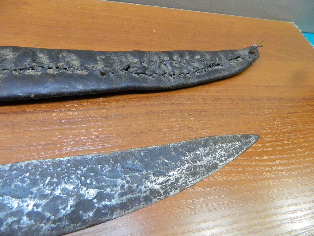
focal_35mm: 25
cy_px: 118
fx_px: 227
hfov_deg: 69.4
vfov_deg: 54.9
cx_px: 157
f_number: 3.1
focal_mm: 4.5
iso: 800
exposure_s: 1/50
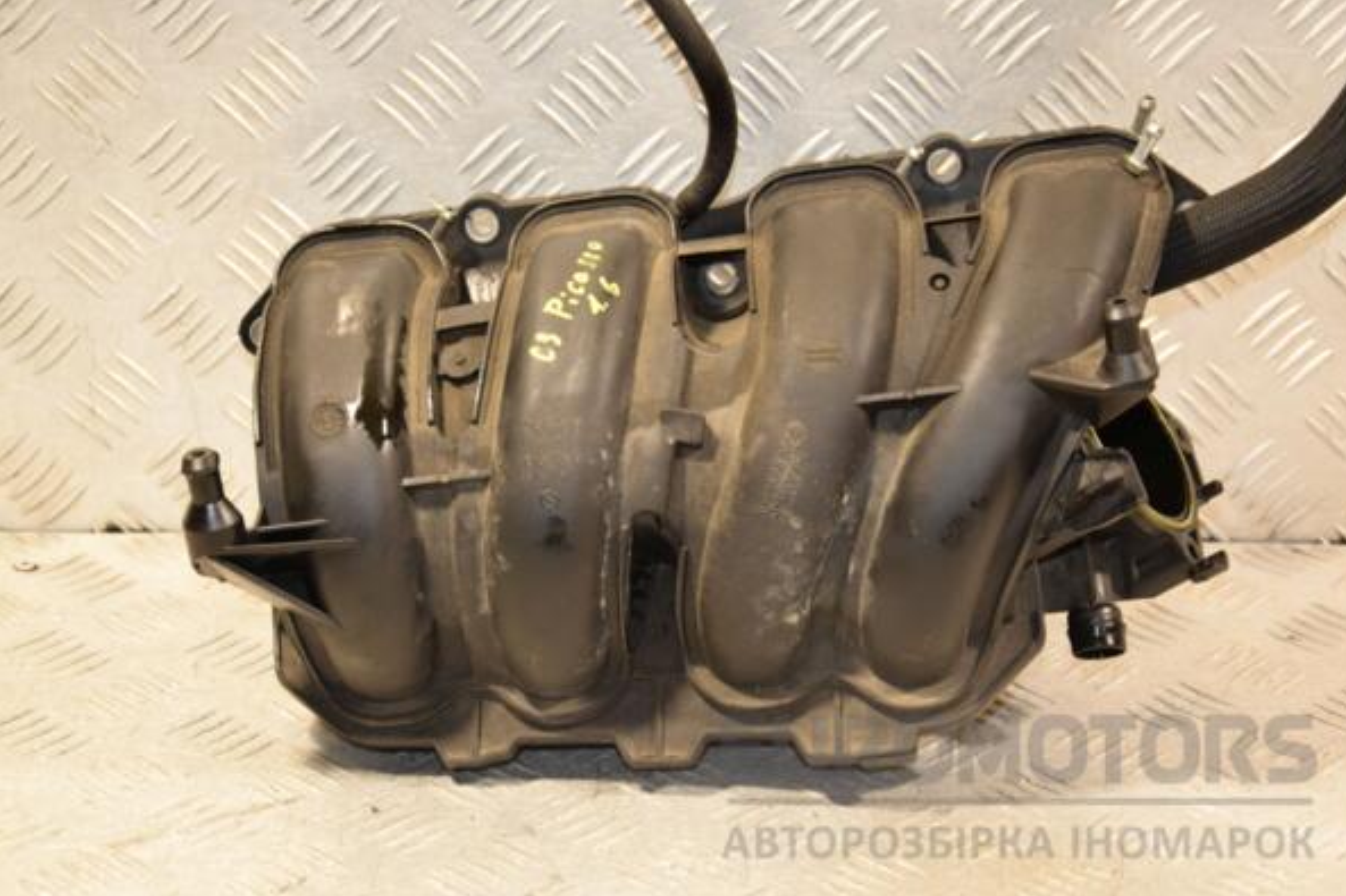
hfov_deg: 23.1
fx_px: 3289
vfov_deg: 15.5
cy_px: 447
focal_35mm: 88
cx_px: 679
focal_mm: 58
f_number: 5.6
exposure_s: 1/80
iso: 800
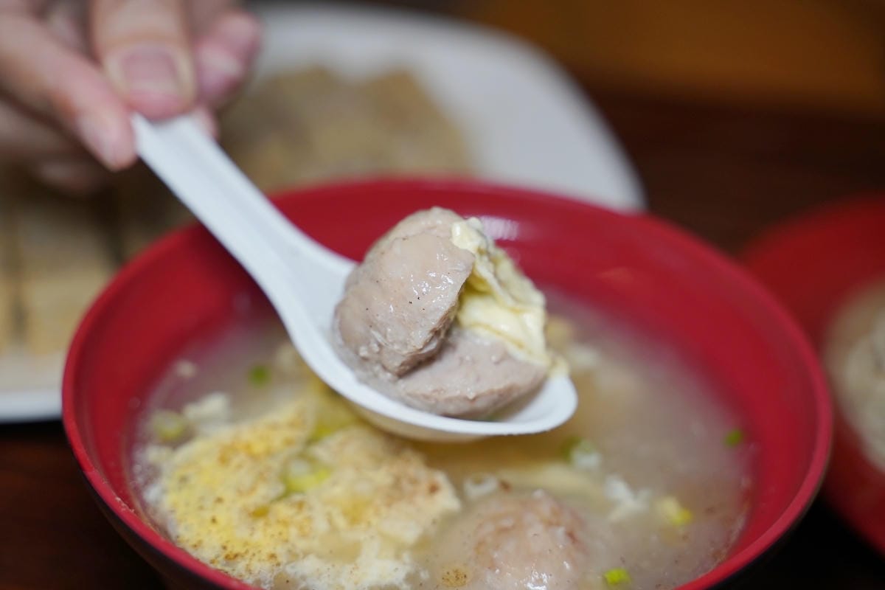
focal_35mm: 75
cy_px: 295
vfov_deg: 18.2
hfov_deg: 27.0
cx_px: 442
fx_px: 1844
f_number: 4
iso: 200
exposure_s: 1/80
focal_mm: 75
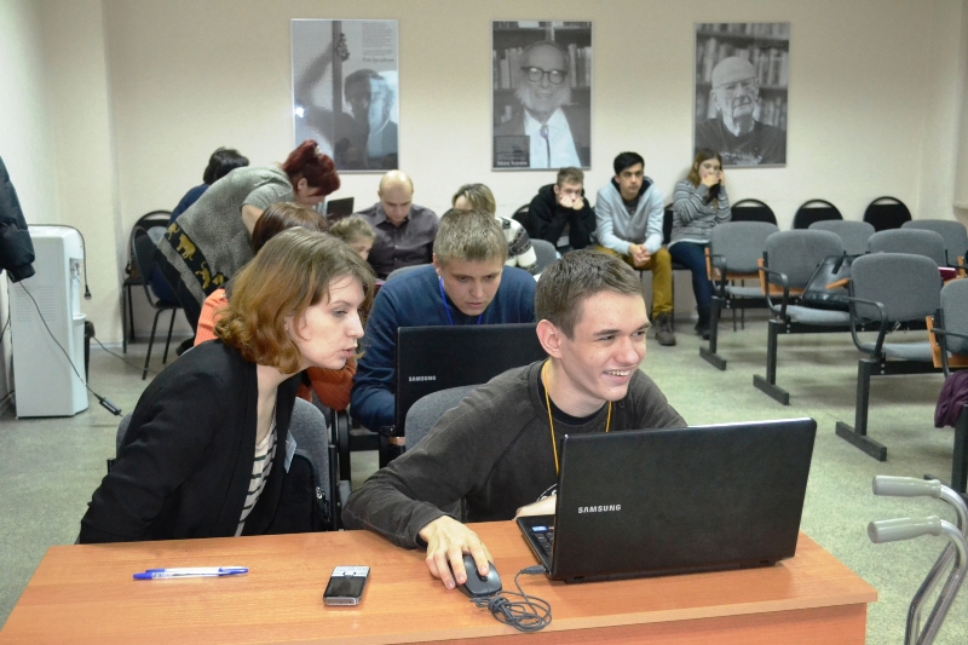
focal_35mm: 42
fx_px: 1129
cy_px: 322
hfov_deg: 46.4
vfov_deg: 31.9
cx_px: 484
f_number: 4.5
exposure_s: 1/60
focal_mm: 28
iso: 3200
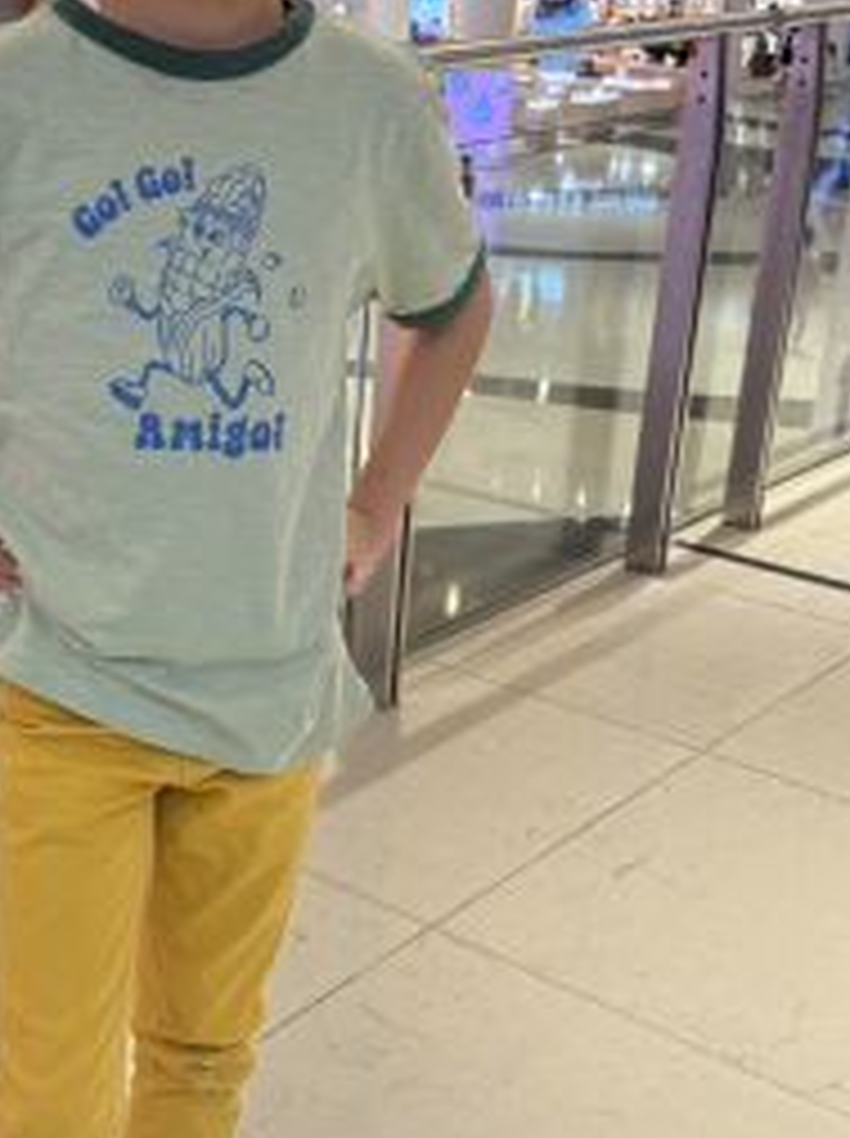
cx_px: 63
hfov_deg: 24.7
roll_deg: -1.2
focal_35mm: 57
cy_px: 594
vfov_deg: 33.8
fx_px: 1871
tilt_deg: -21.7
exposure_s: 1/100
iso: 100
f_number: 1.78
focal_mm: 6.76
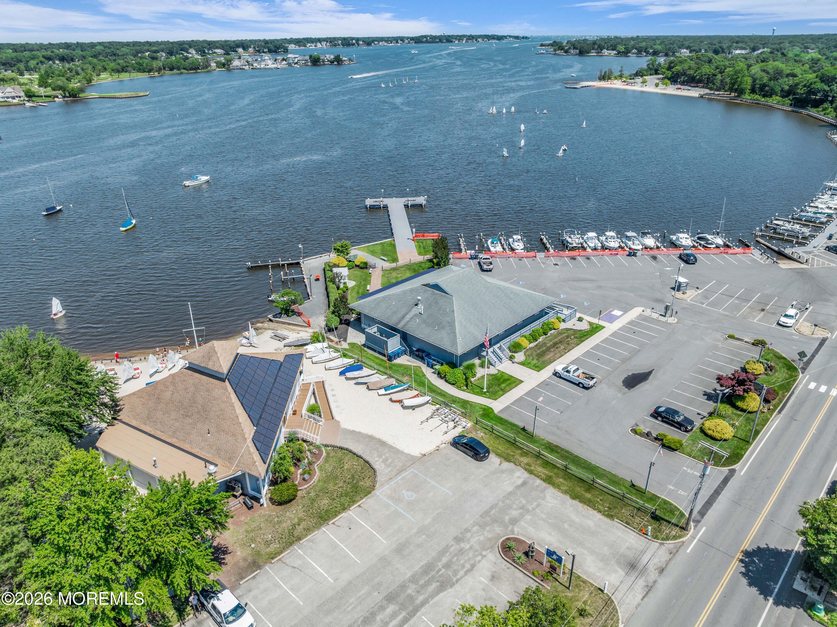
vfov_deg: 56.8
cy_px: 314
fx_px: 580
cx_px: 418
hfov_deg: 71.6
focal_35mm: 24
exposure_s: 1/2000
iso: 120
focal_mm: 12.29
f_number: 2.8
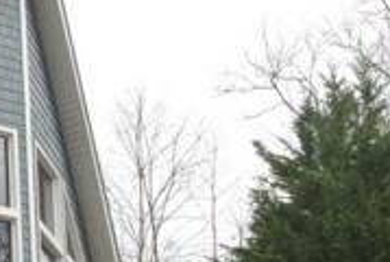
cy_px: 357
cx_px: -166
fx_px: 1432
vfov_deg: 10.2
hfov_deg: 14.6
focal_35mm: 132
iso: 200
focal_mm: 14
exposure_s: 1/60
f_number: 14
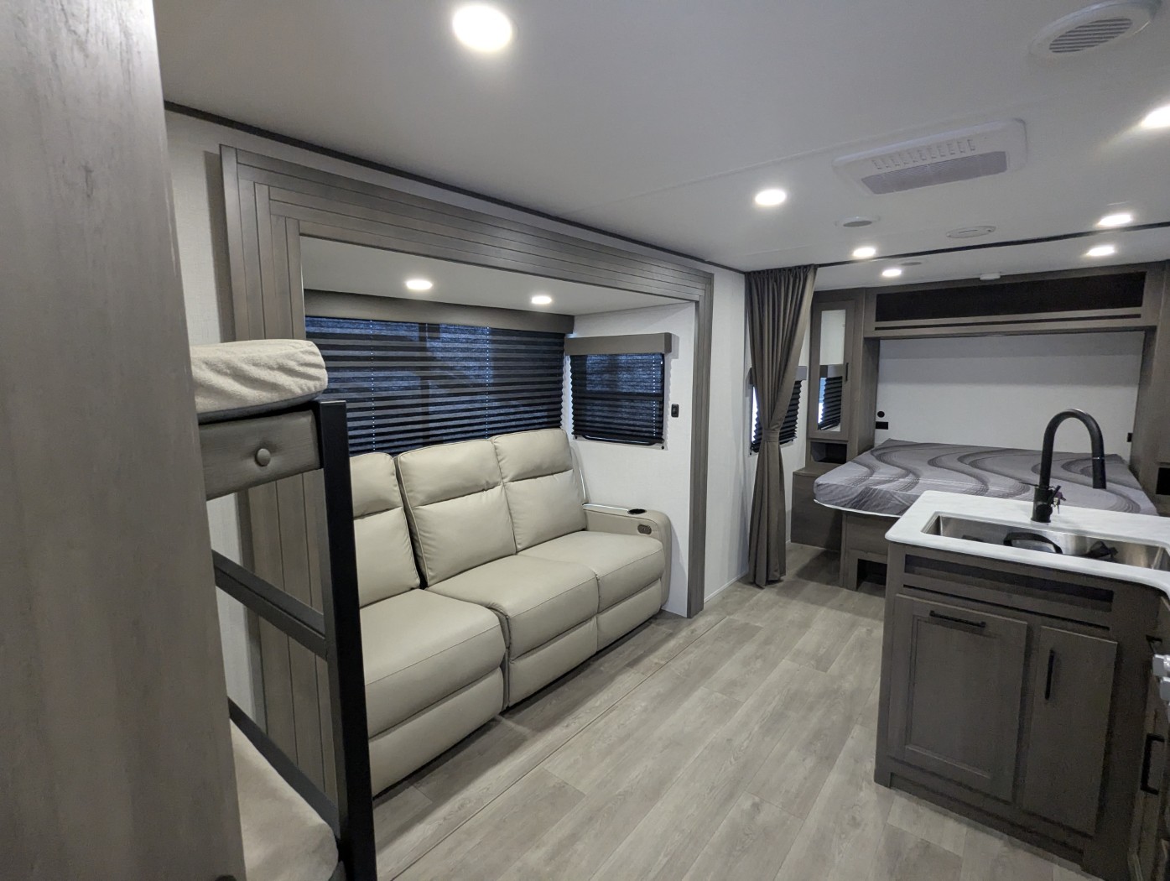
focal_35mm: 16
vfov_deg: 78.2
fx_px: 541
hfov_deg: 94.4
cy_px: 440
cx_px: 585
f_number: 2.2
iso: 415
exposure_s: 1/75
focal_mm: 2.35
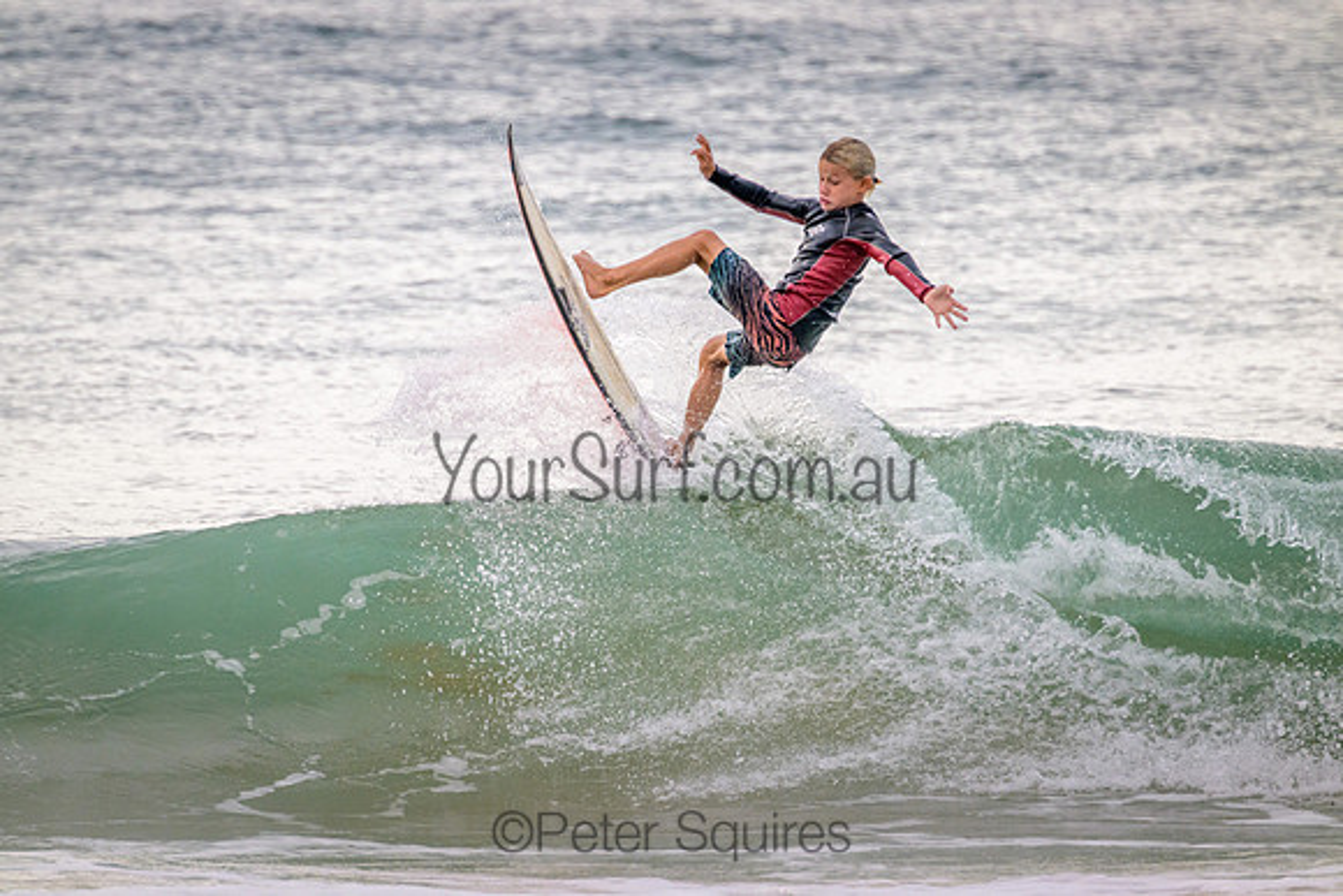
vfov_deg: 1.7
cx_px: 672
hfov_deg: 2.6
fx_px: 29850
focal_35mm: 800
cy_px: 448
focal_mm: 800
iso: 2000
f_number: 11
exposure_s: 1/2000
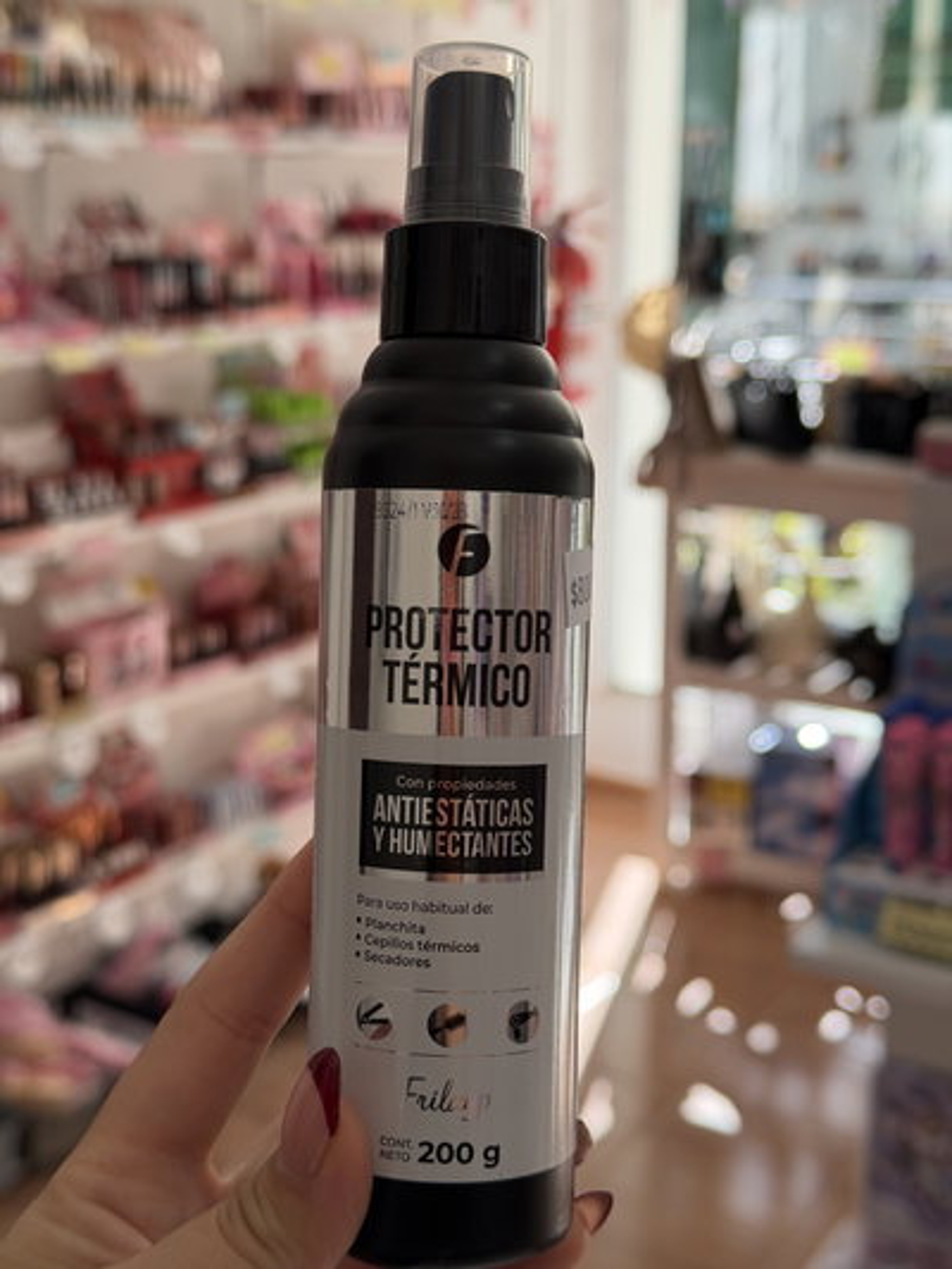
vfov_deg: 39.6
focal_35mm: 48
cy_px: 634
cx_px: 476
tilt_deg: -14.1
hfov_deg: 30.3
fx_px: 1759
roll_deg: -0.4
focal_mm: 6.76
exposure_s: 1/747
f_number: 1.78
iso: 80
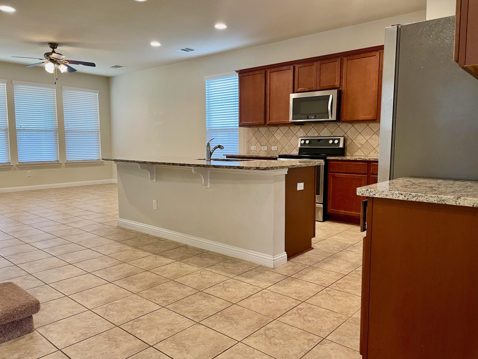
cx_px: 239
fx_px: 359
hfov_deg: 67.3
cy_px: 180
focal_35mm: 26
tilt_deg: -5.4
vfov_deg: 53.1
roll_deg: +0.8
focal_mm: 4.2
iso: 160
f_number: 1.6
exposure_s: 1/60
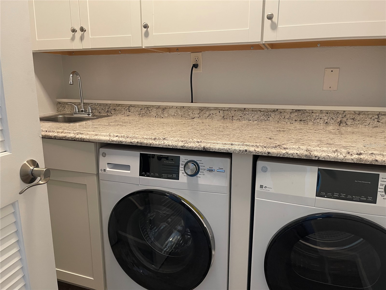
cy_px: 145
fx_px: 279
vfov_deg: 54.9
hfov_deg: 69.4
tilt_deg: -13.0
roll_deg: -0.3
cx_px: 193
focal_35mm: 25
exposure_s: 1/60
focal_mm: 5.1
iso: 250
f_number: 1.6
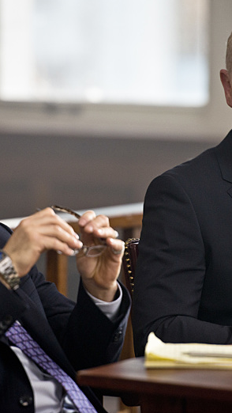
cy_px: 203
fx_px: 3507
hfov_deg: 3.8
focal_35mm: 321
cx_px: 100
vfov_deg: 6.7
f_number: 2.8
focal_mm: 200
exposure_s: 1/125
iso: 1250
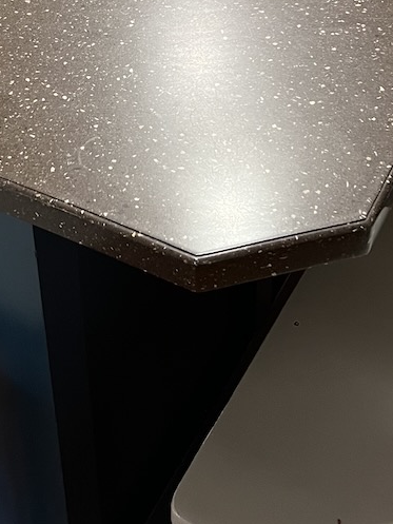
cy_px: 14
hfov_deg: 21.7
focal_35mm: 67
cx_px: 97
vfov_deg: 27.5
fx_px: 1014
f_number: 1.5
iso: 500
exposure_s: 1/60
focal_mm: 5.7
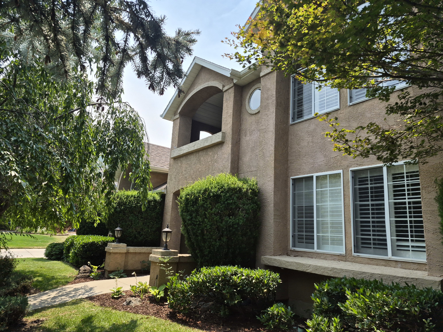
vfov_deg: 58.9
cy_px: 166
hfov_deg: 73.9
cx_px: 222
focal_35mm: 23
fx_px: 294
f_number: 1.8
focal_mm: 5.4
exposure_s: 1/6336
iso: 80
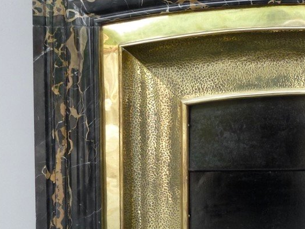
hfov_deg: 24.7
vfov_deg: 19.6
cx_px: 311
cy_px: 120
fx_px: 661
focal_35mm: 75
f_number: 3.6
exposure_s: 1/60
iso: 160
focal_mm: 5.9
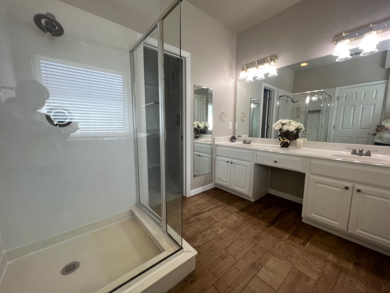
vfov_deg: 89.9
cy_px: 146
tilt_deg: -8.1
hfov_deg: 106.2
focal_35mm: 13
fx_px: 146
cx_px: 195
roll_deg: -0.5
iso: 125
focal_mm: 1.57
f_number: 1.8
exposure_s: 1/60
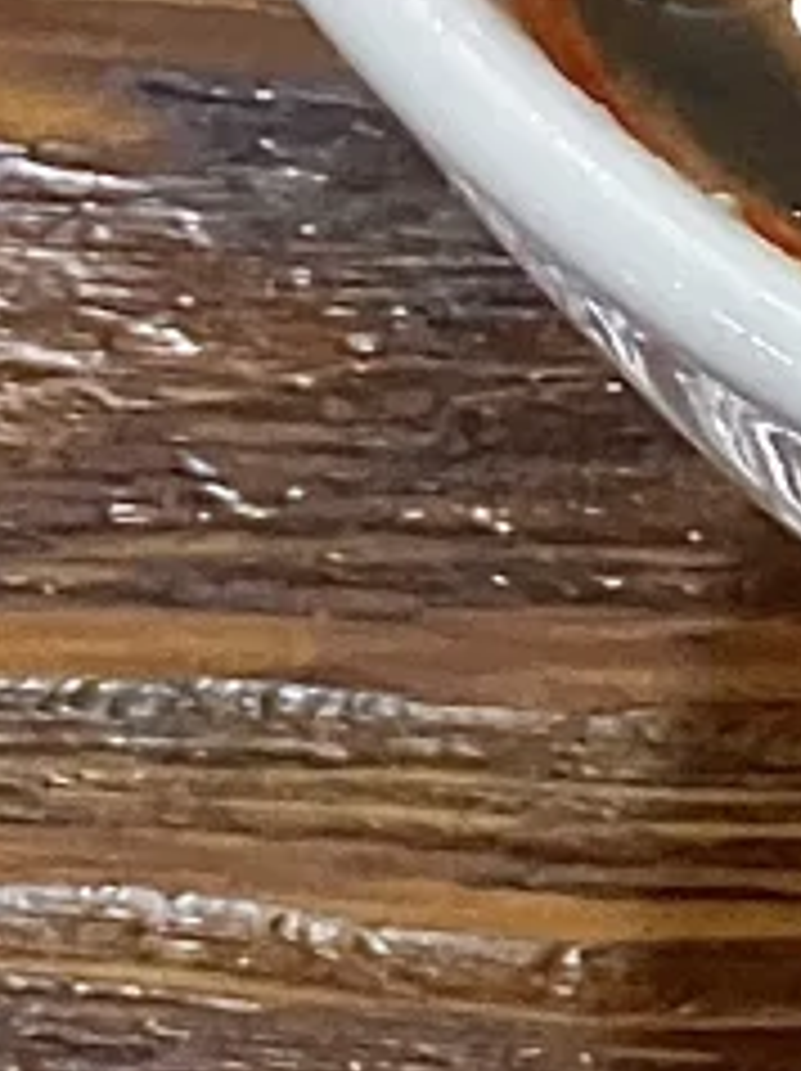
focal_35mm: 466
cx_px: 2385
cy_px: -1962
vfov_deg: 4.1
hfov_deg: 3.1
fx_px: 14403
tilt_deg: -41.4
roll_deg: +0.6
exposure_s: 1/50
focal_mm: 9
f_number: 2.8
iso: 640
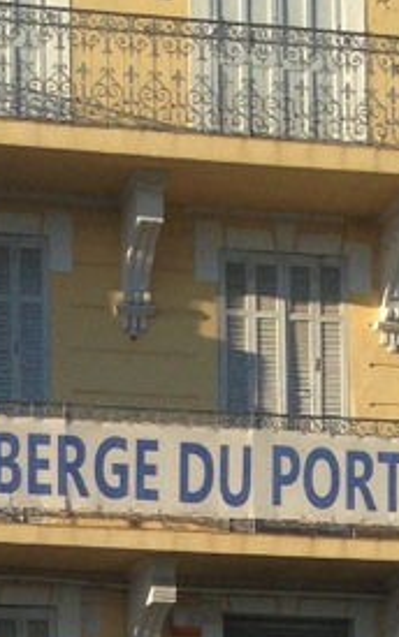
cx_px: 7
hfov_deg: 8.0
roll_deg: -1.0
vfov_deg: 12.1
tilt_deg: +3.9
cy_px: 1028
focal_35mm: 163
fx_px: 2834
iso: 50
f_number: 2.4
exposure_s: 1/985
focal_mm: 4.12
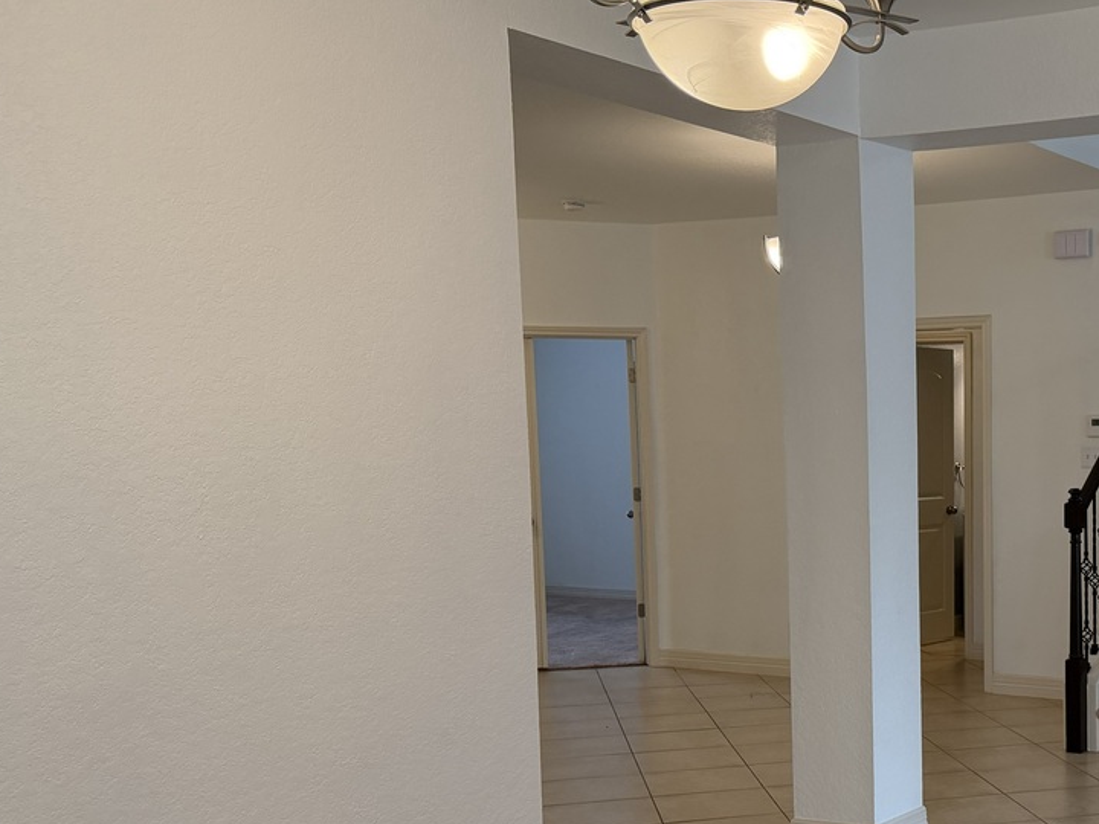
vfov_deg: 29.9
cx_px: 1003
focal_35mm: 48
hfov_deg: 37.0
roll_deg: +1.0
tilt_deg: -6.3
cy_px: 592
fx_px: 1524
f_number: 1.78
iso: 200
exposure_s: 1/176
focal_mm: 6.76
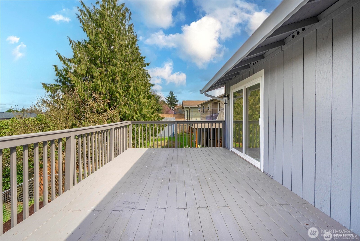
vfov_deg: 90.1
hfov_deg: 112.6
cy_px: 120
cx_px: 180
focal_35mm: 12
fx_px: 120
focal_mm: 12
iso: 80
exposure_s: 1/250
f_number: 7.1
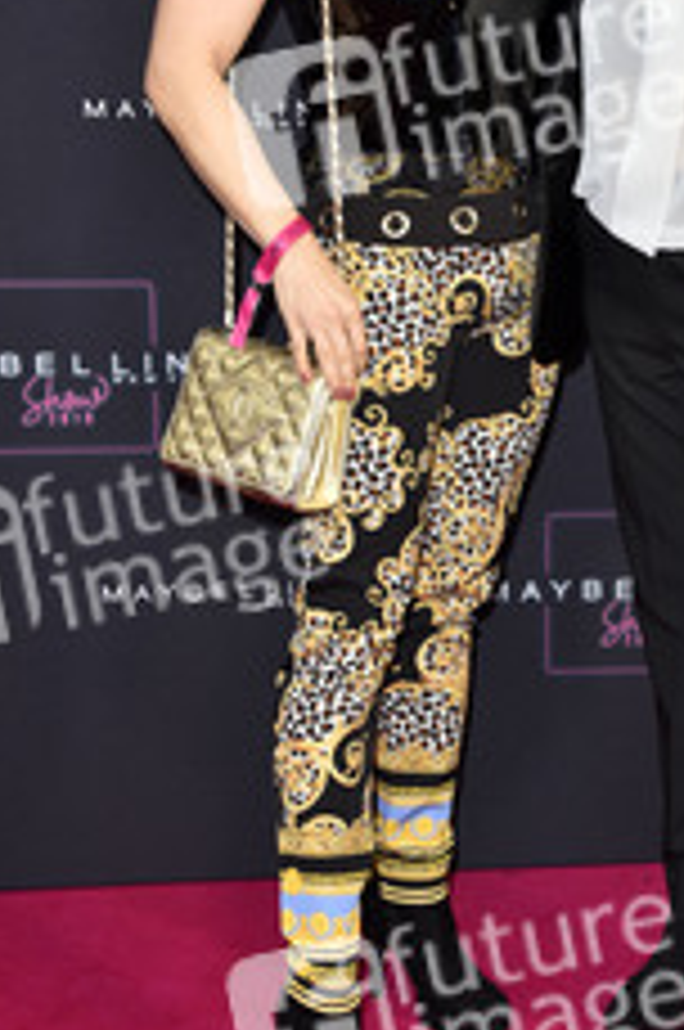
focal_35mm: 84
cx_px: 590
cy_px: 328
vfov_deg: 24.1
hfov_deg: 16.0
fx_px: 2401
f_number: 5.6
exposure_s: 1/160
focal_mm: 48
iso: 640
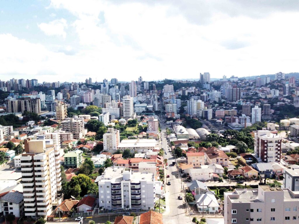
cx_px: 150
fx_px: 285
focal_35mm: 33
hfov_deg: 55.4
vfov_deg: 42.9
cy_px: 112
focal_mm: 4.12
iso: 50
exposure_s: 1/2008
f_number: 2.4
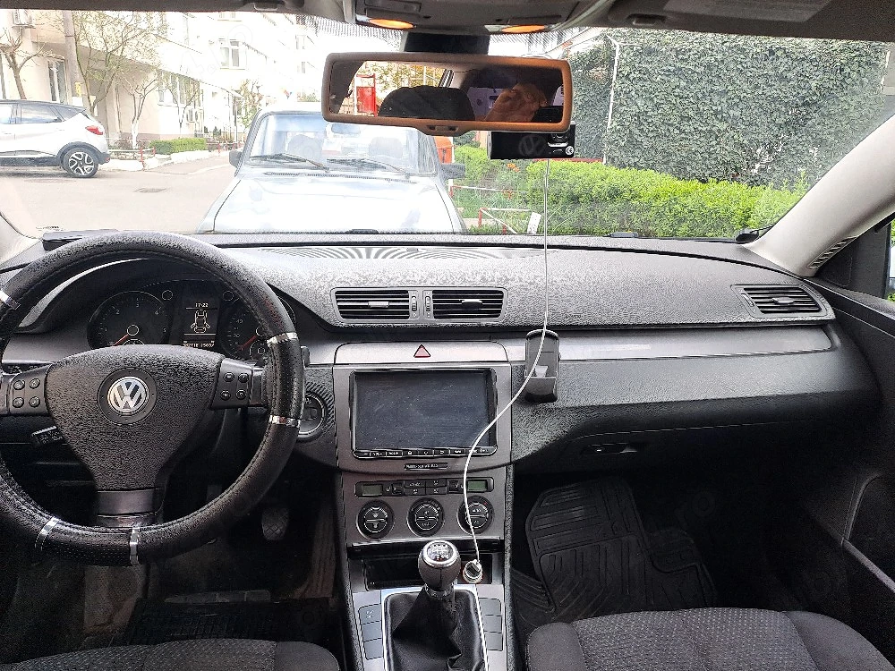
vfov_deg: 54.9
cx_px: 448
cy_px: 336
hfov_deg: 69.4
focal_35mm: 25
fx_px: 646
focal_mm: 4.65
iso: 40
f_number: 1.8
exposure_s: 1/50
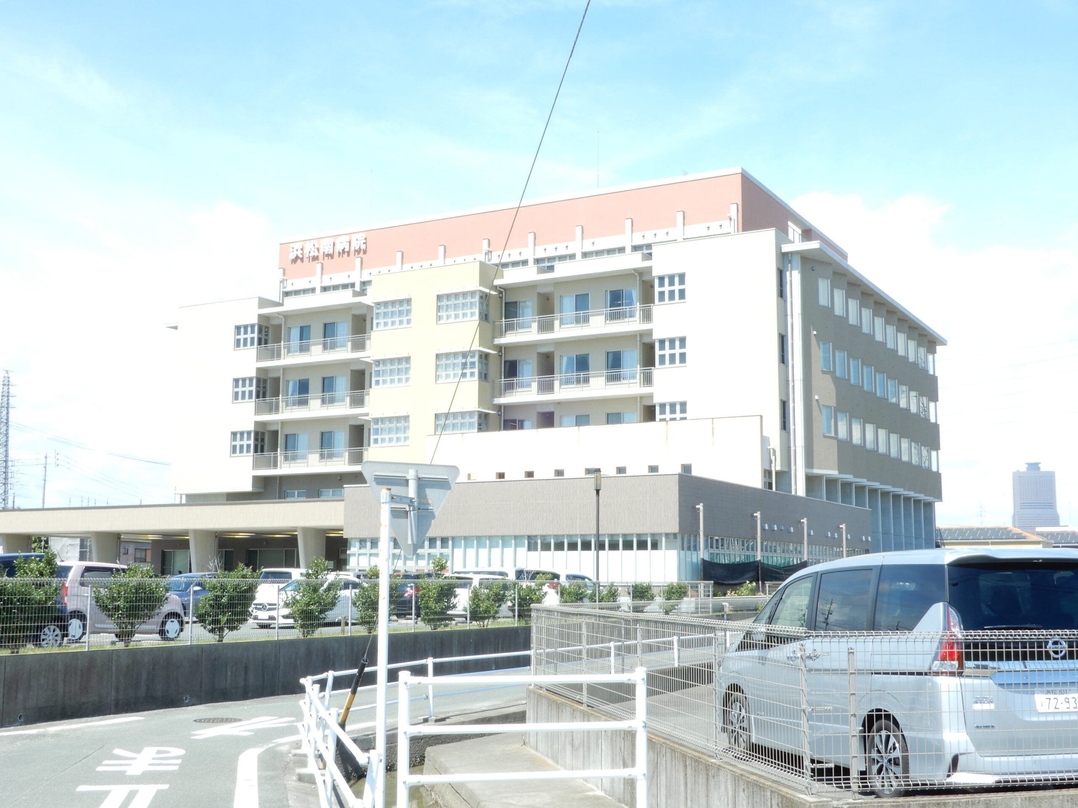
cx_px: 539
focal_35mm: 42
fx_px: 1308
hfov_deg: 44.8
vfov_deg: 34.3
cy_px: 404
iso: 80
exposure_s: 1/60
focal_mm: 7.5
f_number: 8
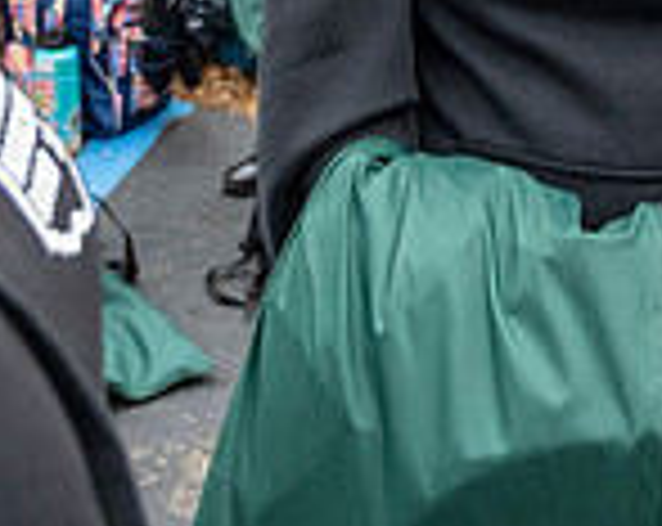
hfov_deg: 21.0
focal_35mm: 89
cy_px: -259
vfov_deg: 15.8
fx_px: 1740
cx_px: 608
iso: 1250
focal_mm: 24
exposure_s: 1/4000
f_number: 4
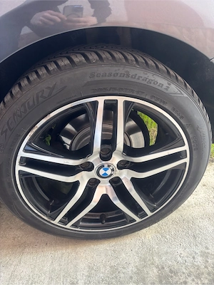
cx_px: 107
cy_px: 142
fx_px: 214
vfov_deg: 67.3
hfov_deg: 53.1
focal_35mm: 26
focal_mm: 5.96
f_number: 1.6
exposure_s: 1/121
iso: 125
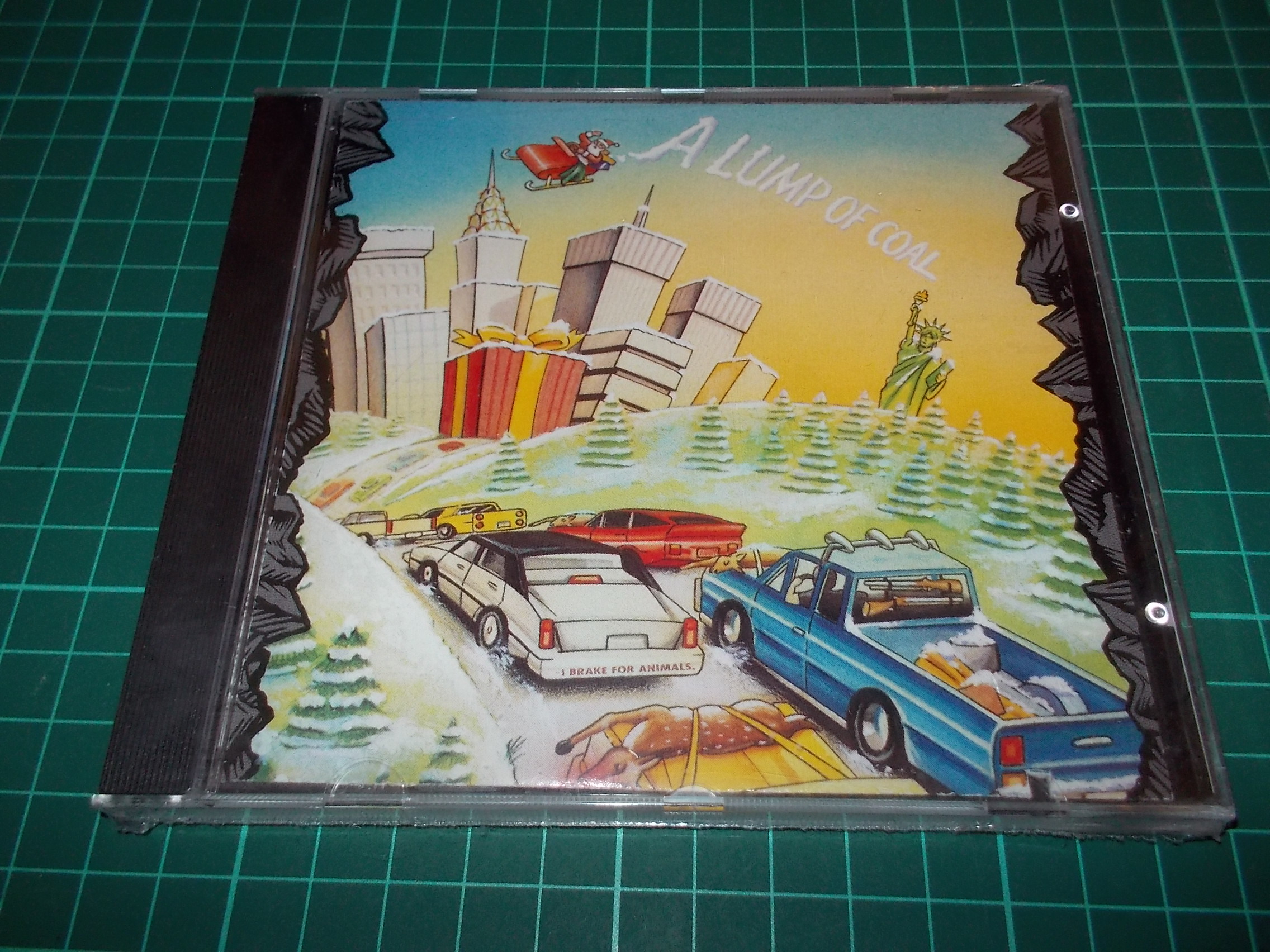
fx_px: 1064
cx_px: 635
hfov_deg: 61.7
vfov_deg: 48.2
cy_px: 476
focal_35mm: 29
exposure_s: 1/30
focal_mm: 4.1
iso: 200
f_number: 3.3
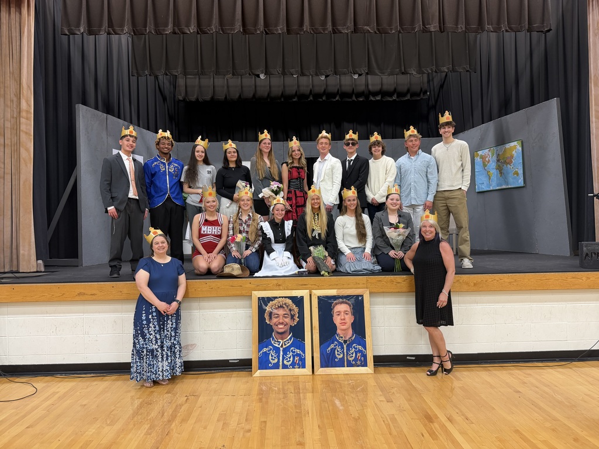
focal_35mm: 24
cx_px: 300
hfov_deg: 71.6
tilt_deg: -0.1
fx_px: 415
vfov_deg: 56.8
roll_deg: +1.1
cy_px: 224
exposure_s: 1/60
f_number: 1.78
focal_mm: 6.76
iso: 200
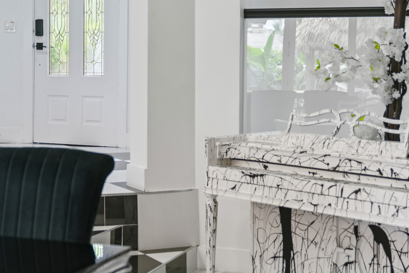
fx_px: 898
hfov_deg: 25.5
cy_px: 55
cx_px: 137
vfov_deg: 17.1
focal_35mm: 79
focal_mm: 40
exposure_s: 1/30
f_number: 2.8
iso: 200
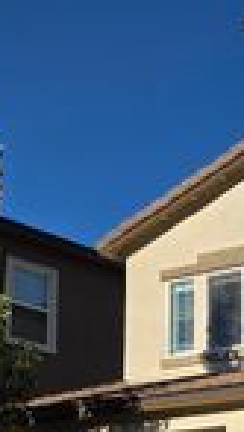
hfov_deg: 12.3
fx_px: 975
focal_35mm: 85
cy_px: 492
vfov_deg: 23.3
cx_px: 514
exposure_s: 1/5545
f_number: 1.8
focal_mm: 5.4
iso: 80
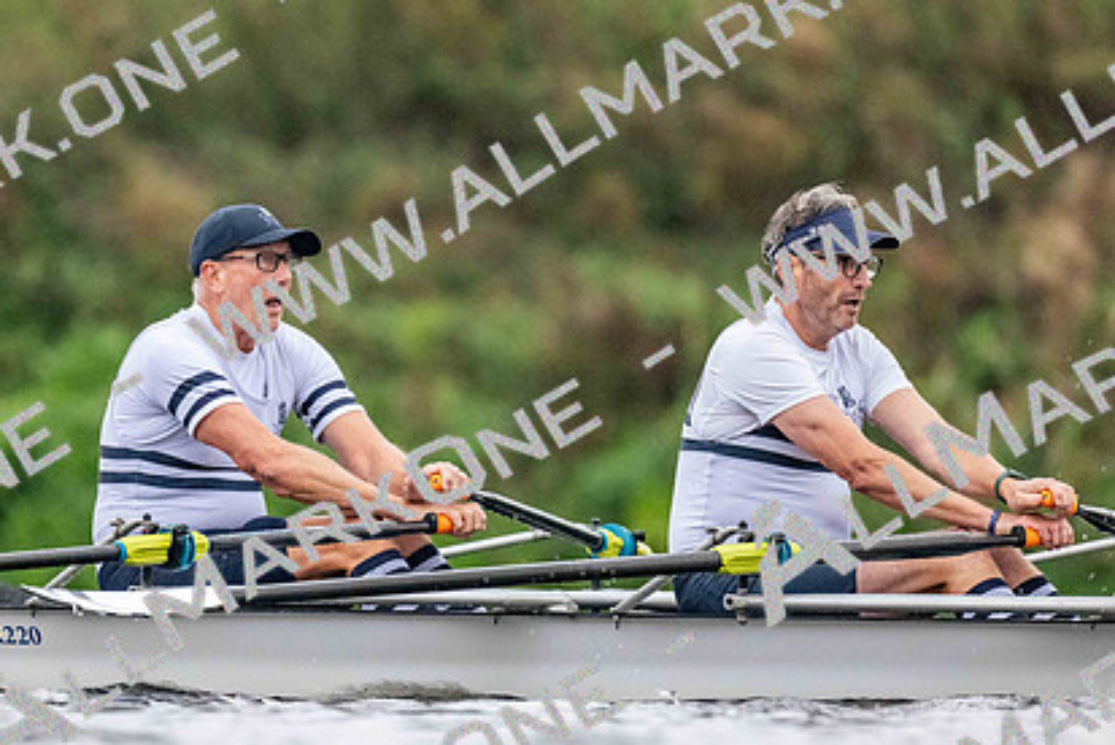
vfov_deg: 1.6
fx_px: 26096
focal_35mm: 842
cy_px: 371
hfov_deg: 2.4
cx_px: 521
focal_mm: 600
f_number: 4
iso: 5000
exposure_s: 1/2500
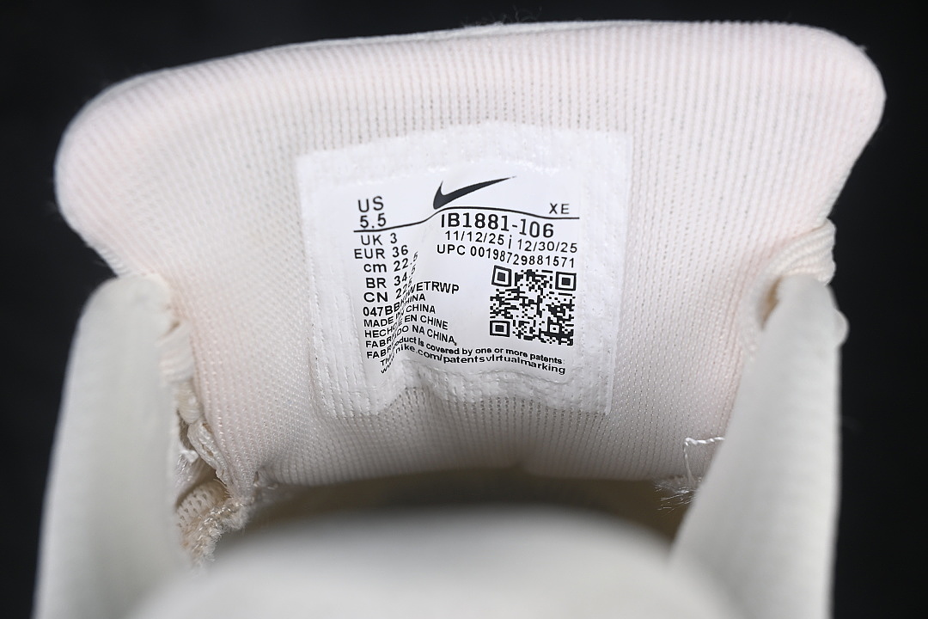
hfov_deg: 27.0
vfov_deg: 18.2
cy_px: 310
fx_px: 1933
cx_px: 464
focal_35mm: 75
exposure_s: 1/80
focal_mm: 50
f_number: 8
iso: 160
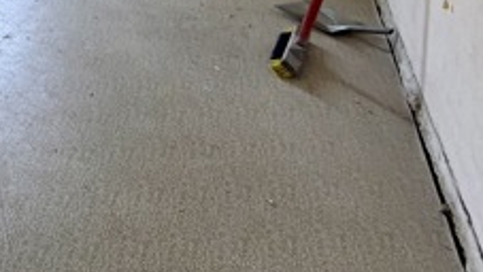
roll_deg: -0.3
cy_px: -234
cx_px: -191
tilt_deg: -4.3
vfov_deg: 19.6
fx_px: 551
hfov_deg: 31.6
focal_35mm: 43
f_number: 2.2
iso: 250
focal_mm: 2.22
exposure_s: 1/121
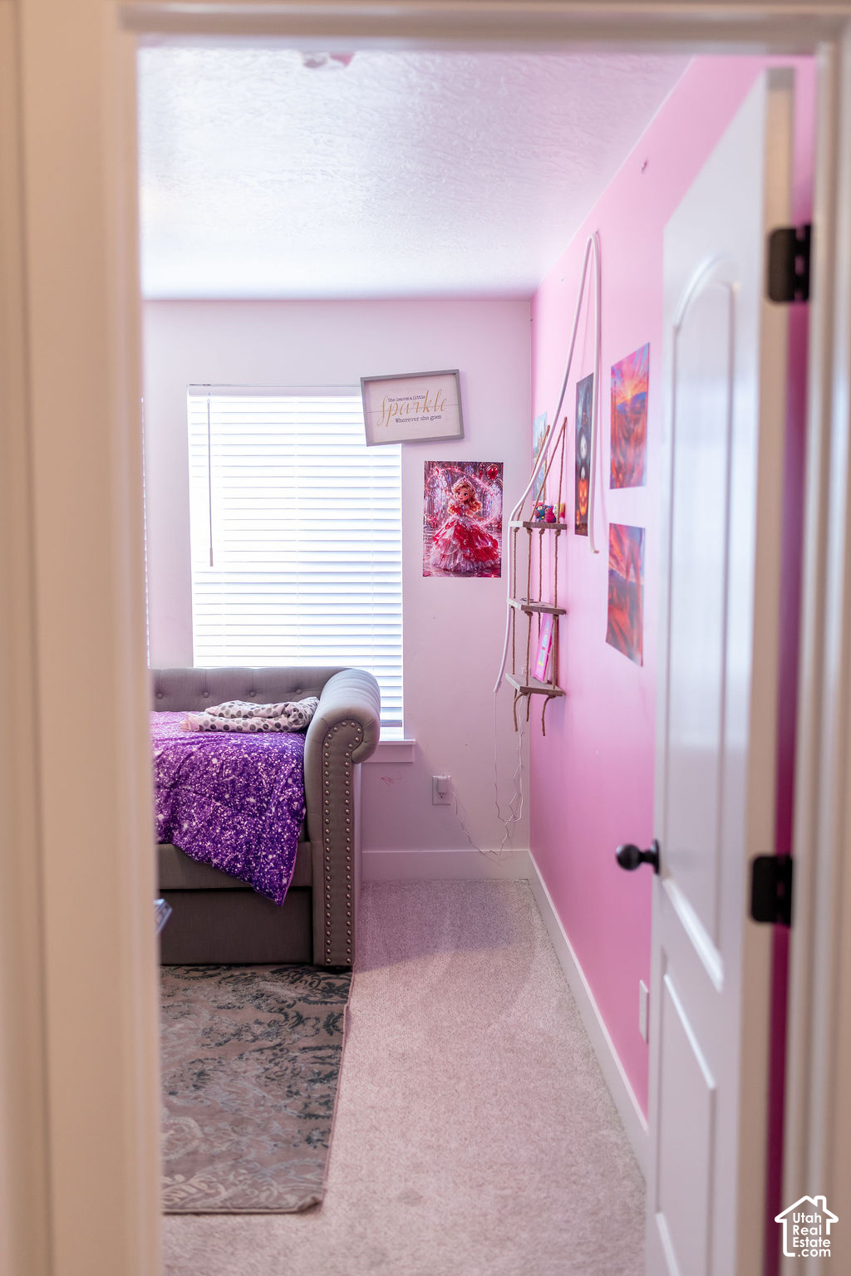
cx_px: 426
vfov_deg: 54.4
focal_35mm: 35
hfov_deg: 37.9
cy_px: 638
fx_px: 1241
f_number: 2.5
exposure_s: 1/200
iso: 640
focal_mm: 35
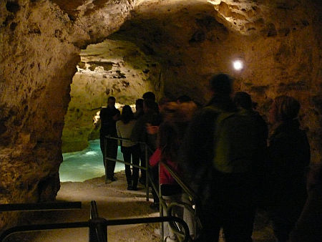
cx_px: 161
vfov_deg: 40.7
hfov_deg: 52.6
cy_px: 121
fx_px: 326
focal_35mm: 35
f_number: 2.8
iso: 800
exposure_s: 1/6
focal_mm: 7.4
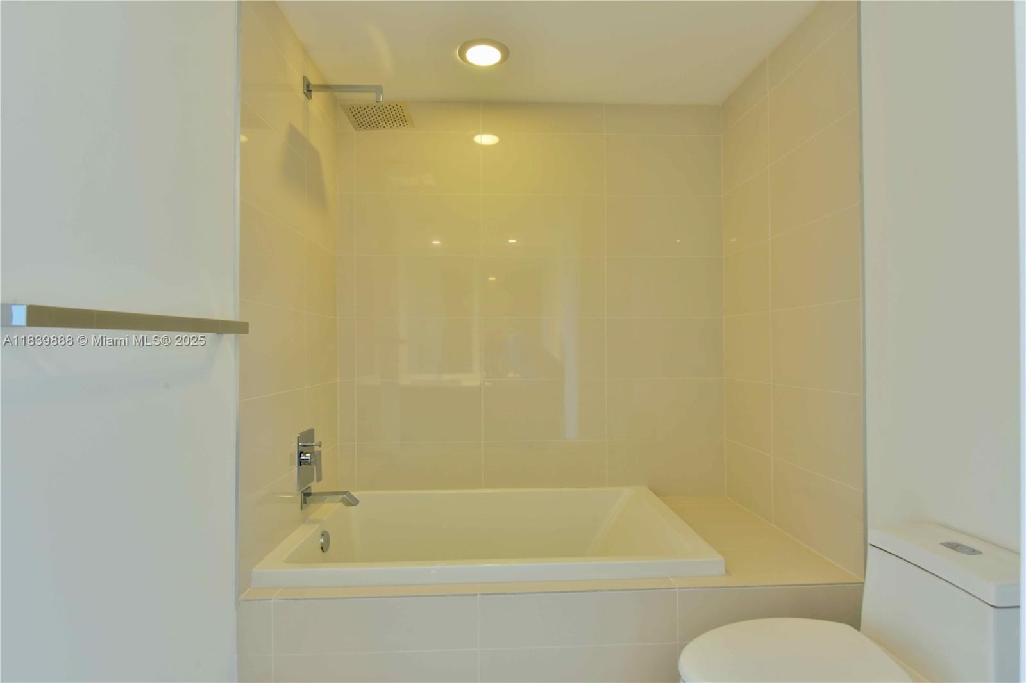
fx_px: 513
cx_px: 513
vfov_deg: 67.4
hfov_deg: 90.0
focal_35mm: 18
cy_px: 342
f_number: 10
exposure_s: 1/2
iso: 200
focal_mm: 18
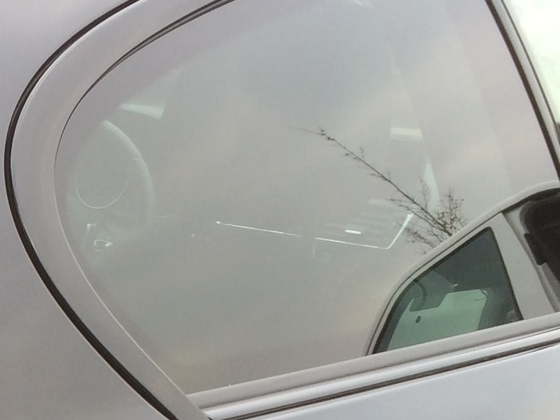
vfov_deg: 11.5
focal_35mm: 120
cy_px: 739
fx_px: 1942
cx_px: -218
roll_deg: +0.8
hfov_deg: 15.4
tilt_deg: -26.9
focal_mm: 4.15
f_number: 2.2
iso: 32
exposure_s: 1/120
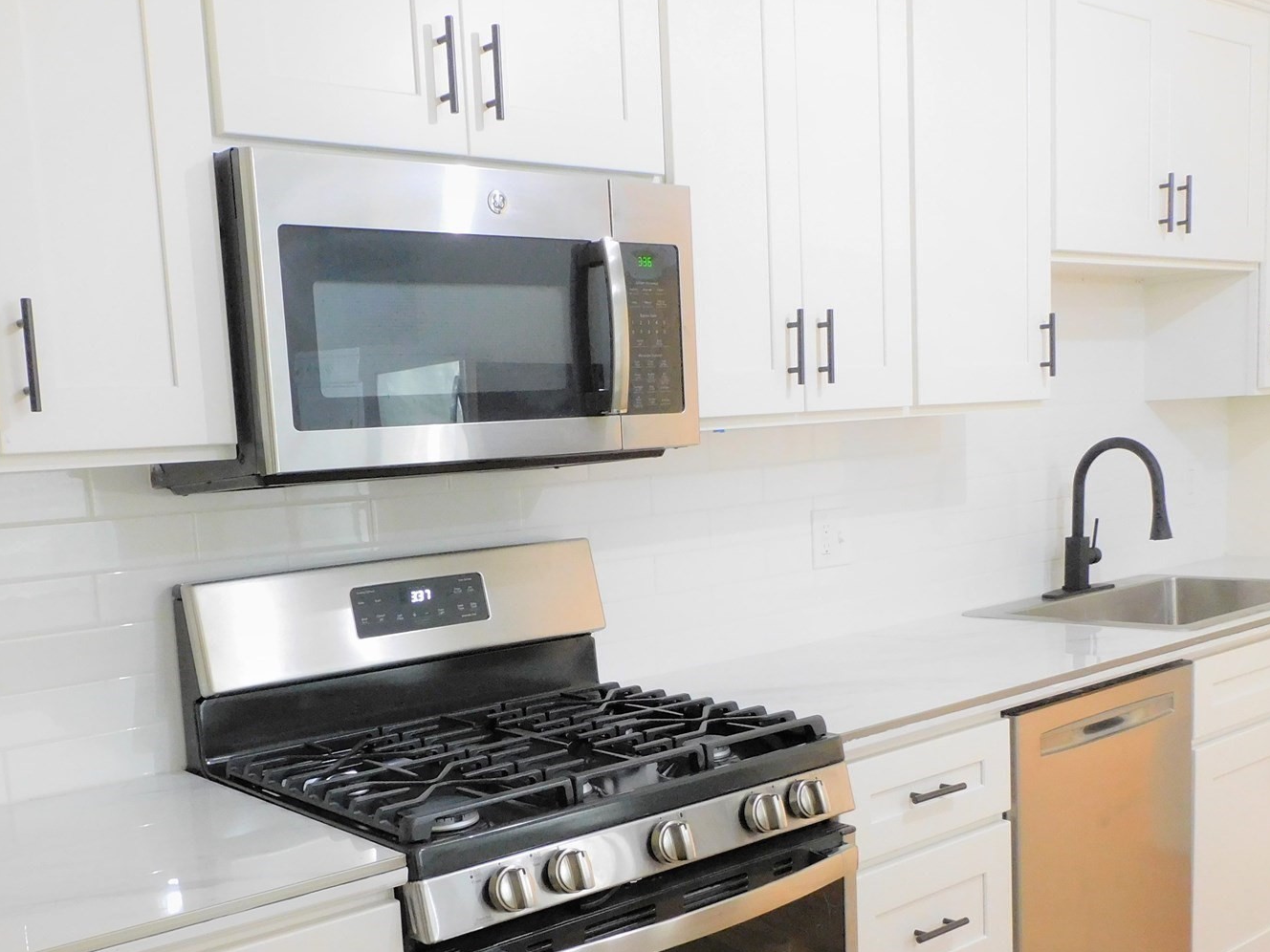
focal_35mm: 37
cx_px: 563
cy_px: 648
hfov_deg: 50.0
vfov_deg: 38.2
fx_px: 1357
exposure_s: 1/15
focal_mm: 4.3
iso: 400
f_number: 3.3
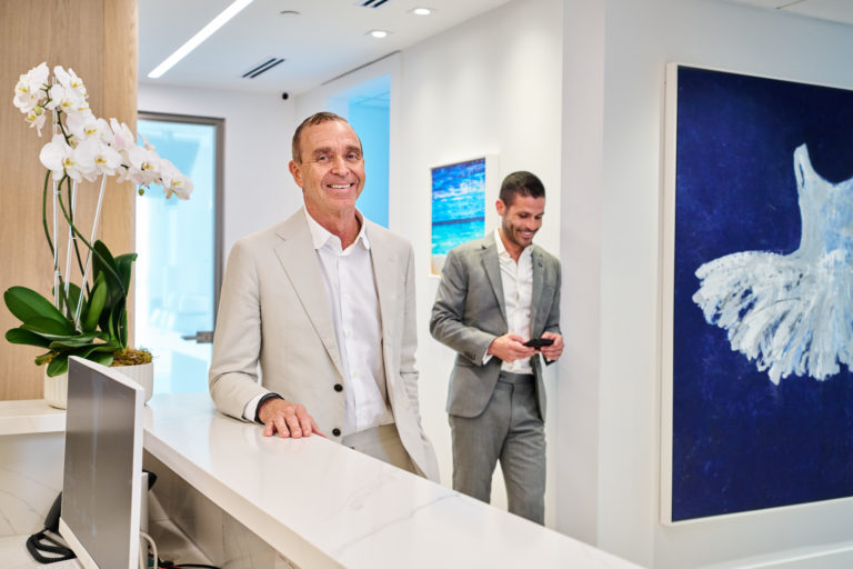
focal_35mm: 40
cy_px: 284
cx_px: 426
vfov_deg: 33.4
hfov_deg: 48.5
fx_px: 948
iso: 1250
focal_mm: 40
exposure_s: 1/200
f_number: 4
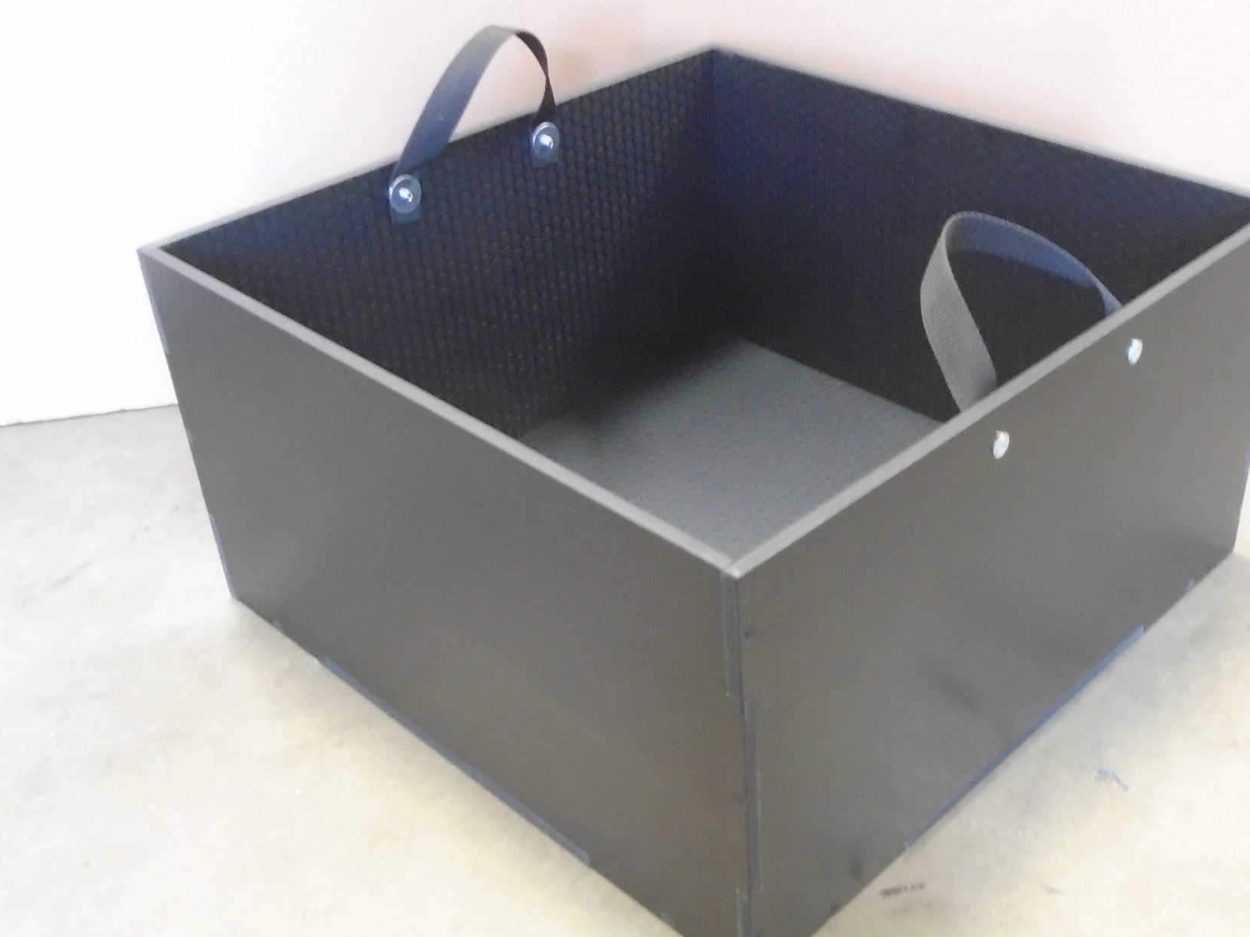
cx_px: 763
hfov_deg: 45.5
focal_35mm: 41
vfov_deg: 35.1
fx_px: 1481
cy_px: 511
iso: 400
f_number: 3.2
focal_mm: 4.6
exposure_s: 1/13
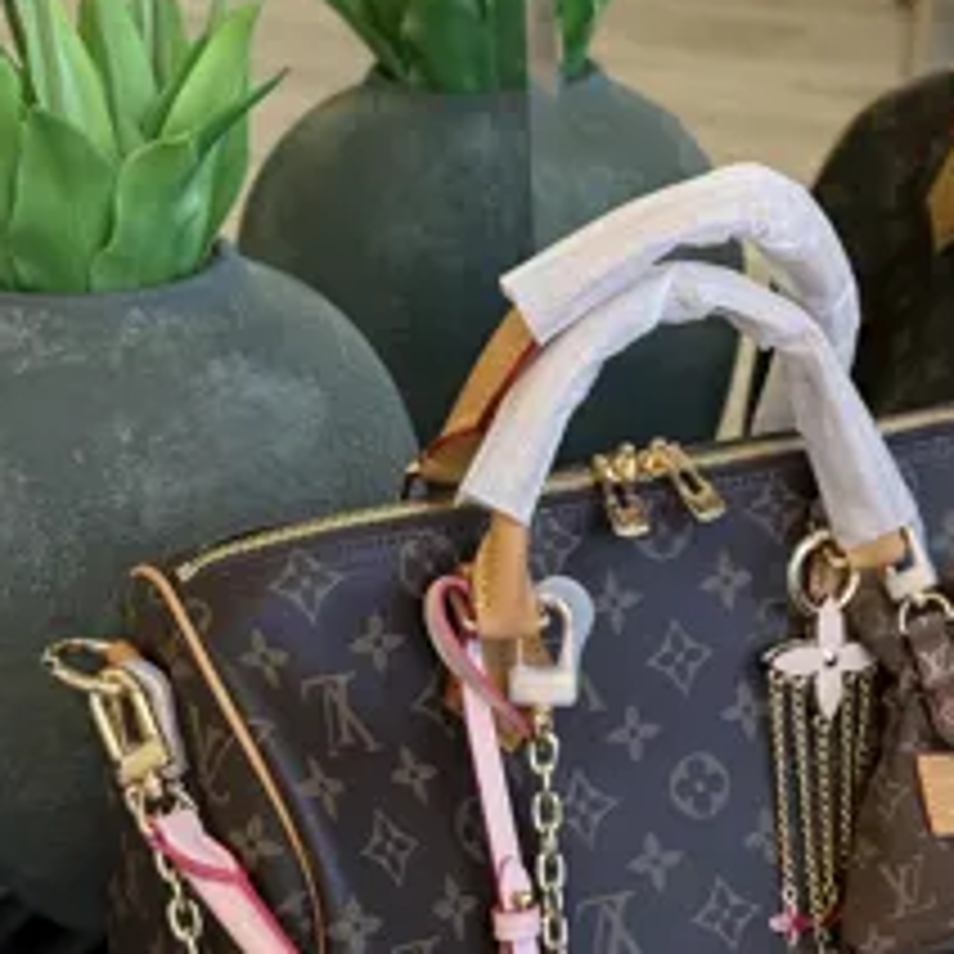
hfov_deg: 18.0
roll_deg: -0.4
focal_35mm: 96
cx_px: 752
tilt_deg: -24.9
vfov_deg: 18.0
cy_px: 724
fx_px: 2993
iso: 160
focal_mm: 6.76
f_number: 1.78
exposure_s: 1/60
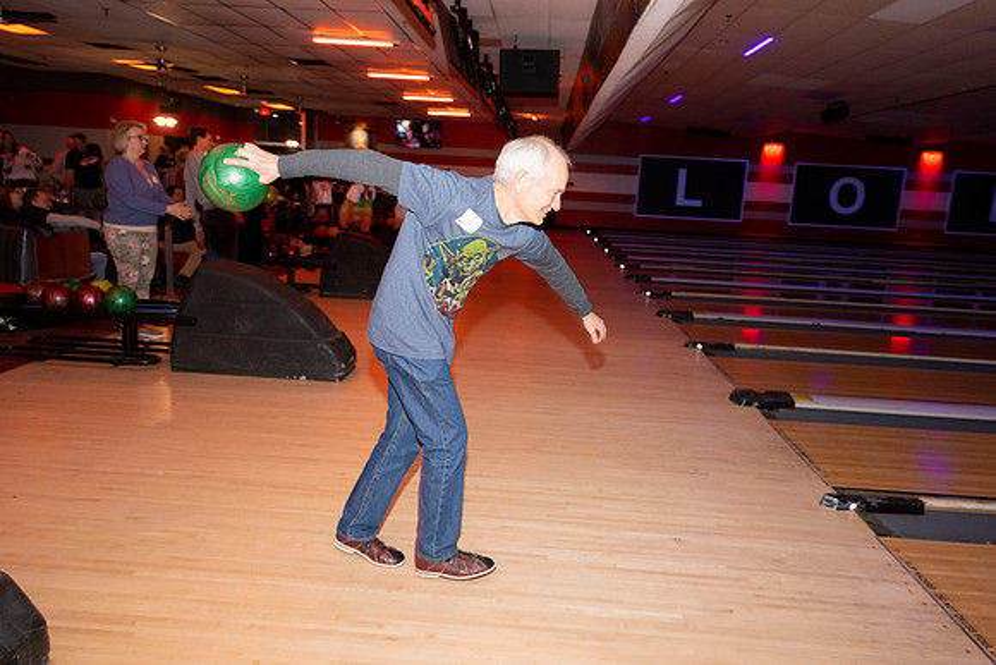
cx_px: 498
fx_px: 747
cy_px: 332
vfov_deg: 48.0
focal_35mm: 27
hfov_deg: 67.4
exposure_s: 1/100
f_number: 5.6
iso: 2000
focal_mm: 27
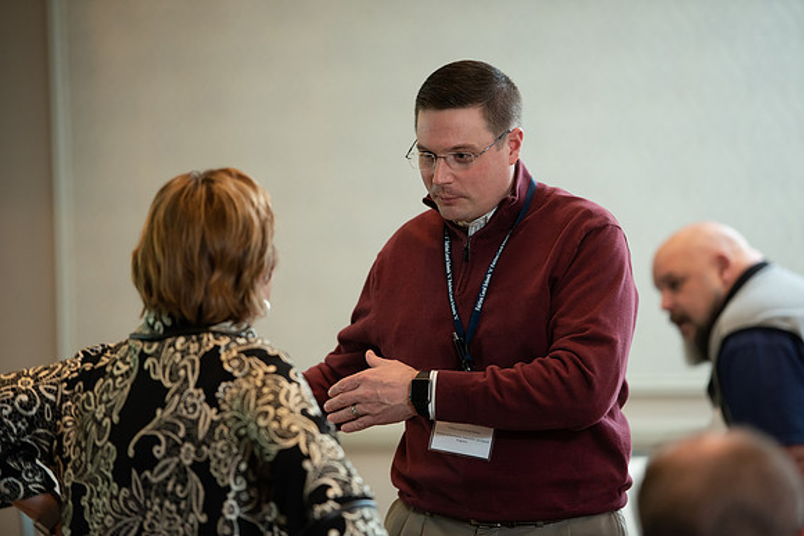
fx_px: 3686
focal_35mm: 165
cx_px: 402
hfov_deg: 12.4
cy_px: 268
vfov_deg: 8.3
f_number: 3.2
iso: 1250
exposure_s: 1/160
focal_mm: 165
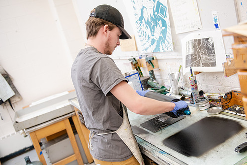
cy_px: 87
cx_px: 139
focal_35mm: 37
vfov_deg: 36.0
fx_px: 254
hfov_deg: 51.7
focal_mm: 32
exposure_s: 1/200
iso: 800
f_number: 3.2
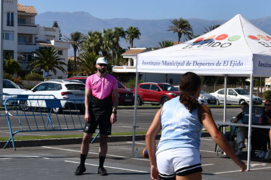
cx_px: 255
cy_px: 108
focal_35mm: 93
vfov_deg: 14.7
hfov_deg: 21.3
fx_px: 700
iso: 100
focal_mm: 28
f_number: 10
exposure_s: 1/400
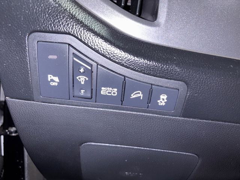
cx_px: 120
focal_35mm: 26
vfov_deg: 53.1
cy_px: 90
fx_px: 180
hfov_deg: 67.3
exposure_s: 1/4
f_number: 1.6
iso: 32
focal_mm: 5.96
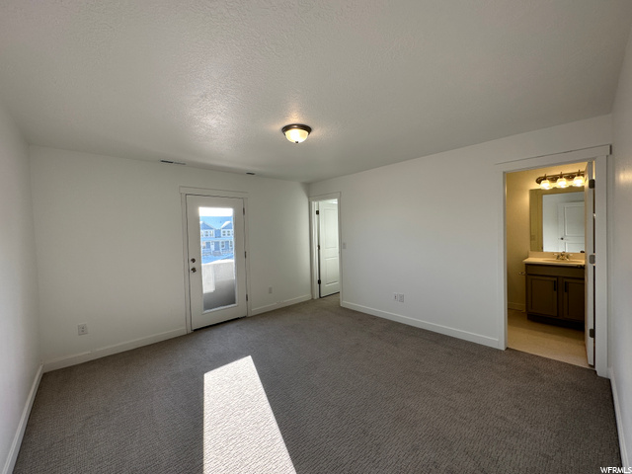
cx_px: 316
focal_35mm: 14
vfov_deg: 85.7
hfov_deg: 102.1
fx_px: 256
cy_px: 237
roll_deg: +1.5
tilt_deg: -2.2
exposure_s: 1/192
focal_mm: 2.22
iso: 40
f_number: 2.2
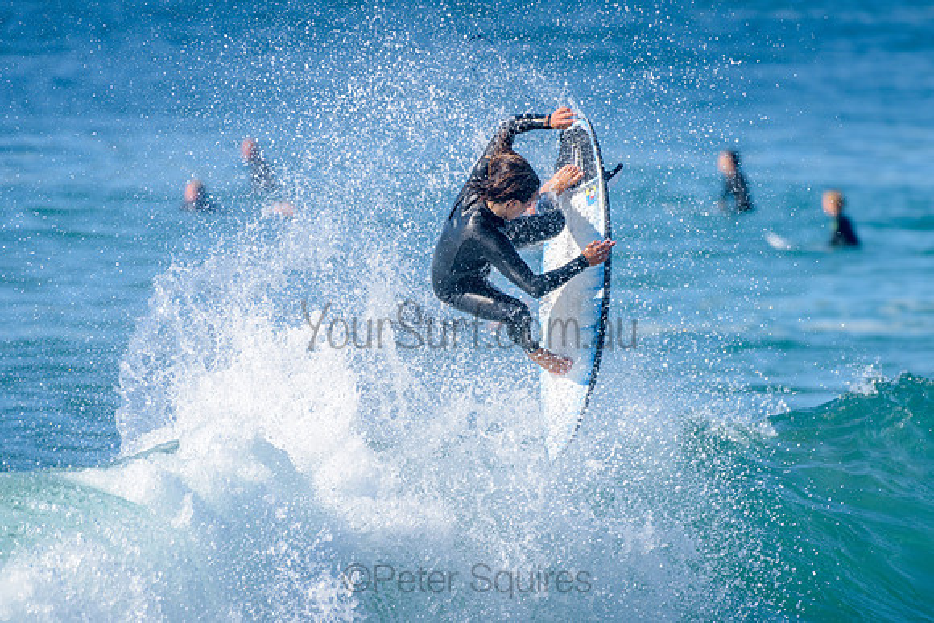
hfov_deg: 3.4
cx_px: 551
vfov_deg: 2.2
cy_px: 322
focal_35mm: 613
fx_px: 15902
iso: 320
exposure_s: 1/2000
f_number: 5.6
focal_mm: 500
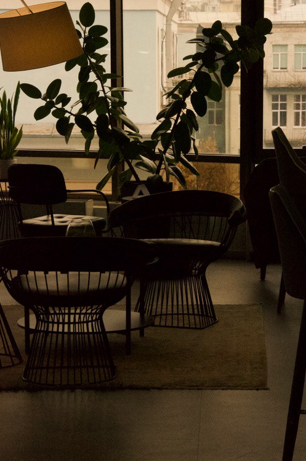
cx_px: 184
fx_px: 1728
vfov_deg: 15.2
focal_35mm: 135
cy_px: 227
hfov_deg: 10.1
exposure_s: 1/250
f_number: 11
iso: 6400
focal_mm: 62
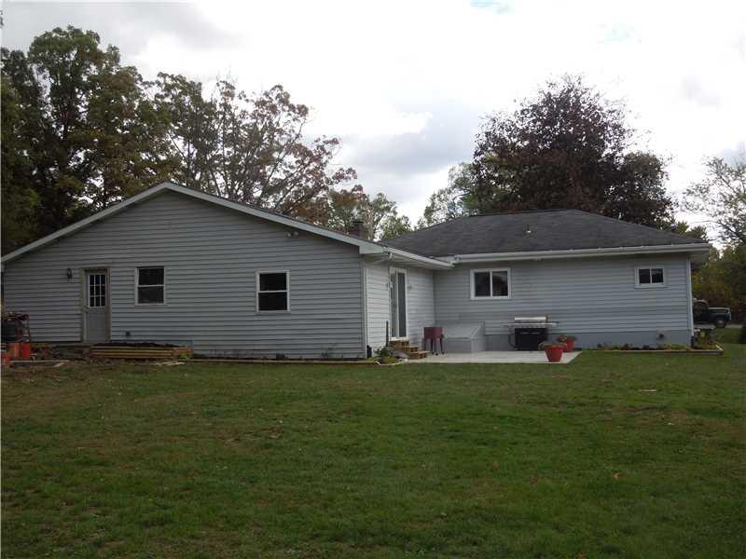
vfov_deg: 36.8
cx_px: 373
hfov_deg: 47.9
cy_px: 280
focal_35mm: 39
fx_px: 840
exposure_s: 1/500
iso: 100
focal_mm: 7
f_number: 3.8
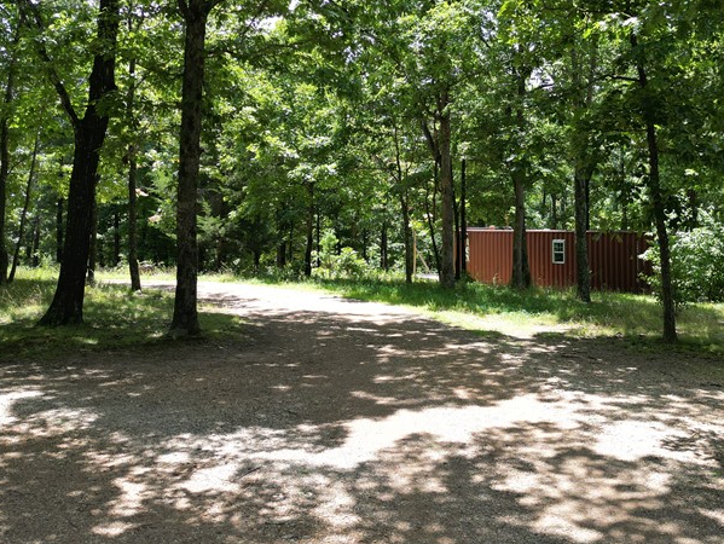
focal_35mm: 41
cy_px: 187
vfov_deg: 34.9
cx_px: 471
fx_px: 858
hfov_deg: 45.2
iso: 100
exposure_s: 1/500
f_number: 1.7
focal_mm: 6.72
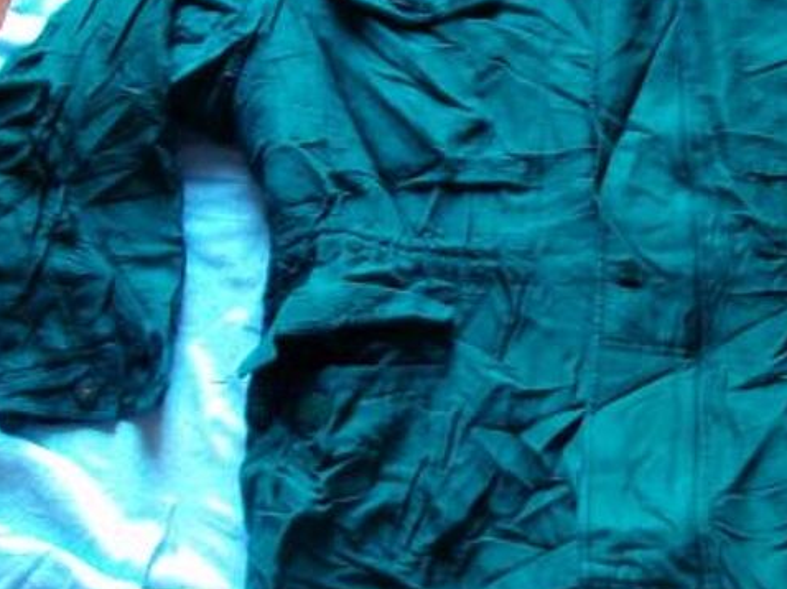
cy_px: 173
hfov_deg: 28.1
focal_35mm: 67
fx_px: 1522
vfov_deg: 21.8
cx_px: 675
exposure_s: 1/8
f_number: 2.9
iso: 200
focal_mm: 5.7
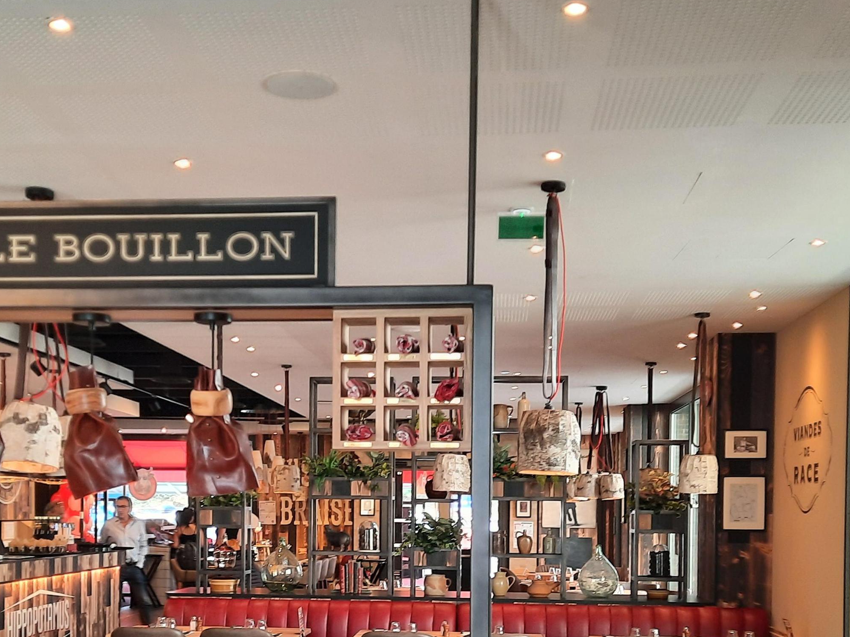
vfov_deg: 29.4
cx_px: 369
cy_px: 537
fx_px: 1179
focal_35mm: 48
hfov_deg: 39.6
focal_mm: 4.6
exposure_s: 1/50
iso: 64
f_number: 2
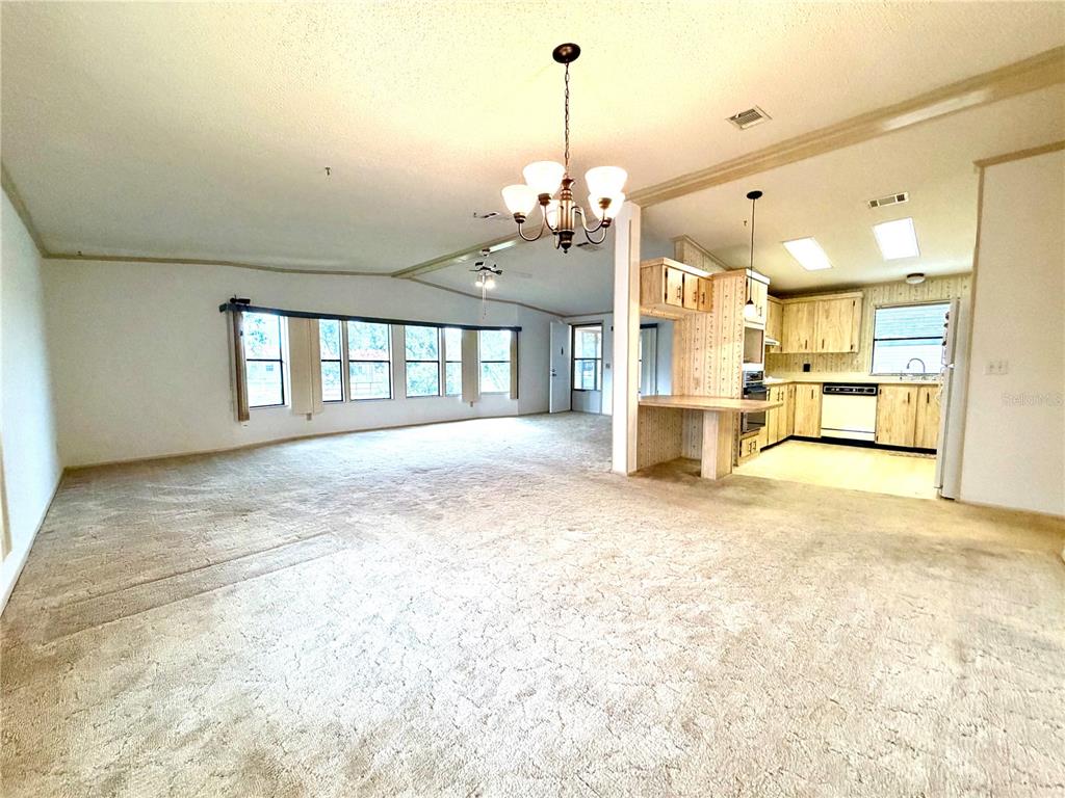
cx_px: 532
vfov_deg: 85.7
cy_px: 399
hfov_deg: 102.1
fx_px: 431
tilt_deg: -4.4
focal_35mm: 14
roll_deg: +0.0
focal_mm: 2.22
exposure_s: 1/120
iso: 320
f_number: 2.2
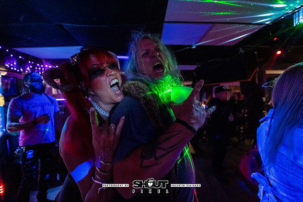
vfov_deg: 81.2
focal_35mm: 14
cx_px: 152
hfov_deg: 104.2
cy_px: 101
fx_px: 118
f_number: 2.8
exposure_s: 1/200
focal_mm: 14
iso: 2500
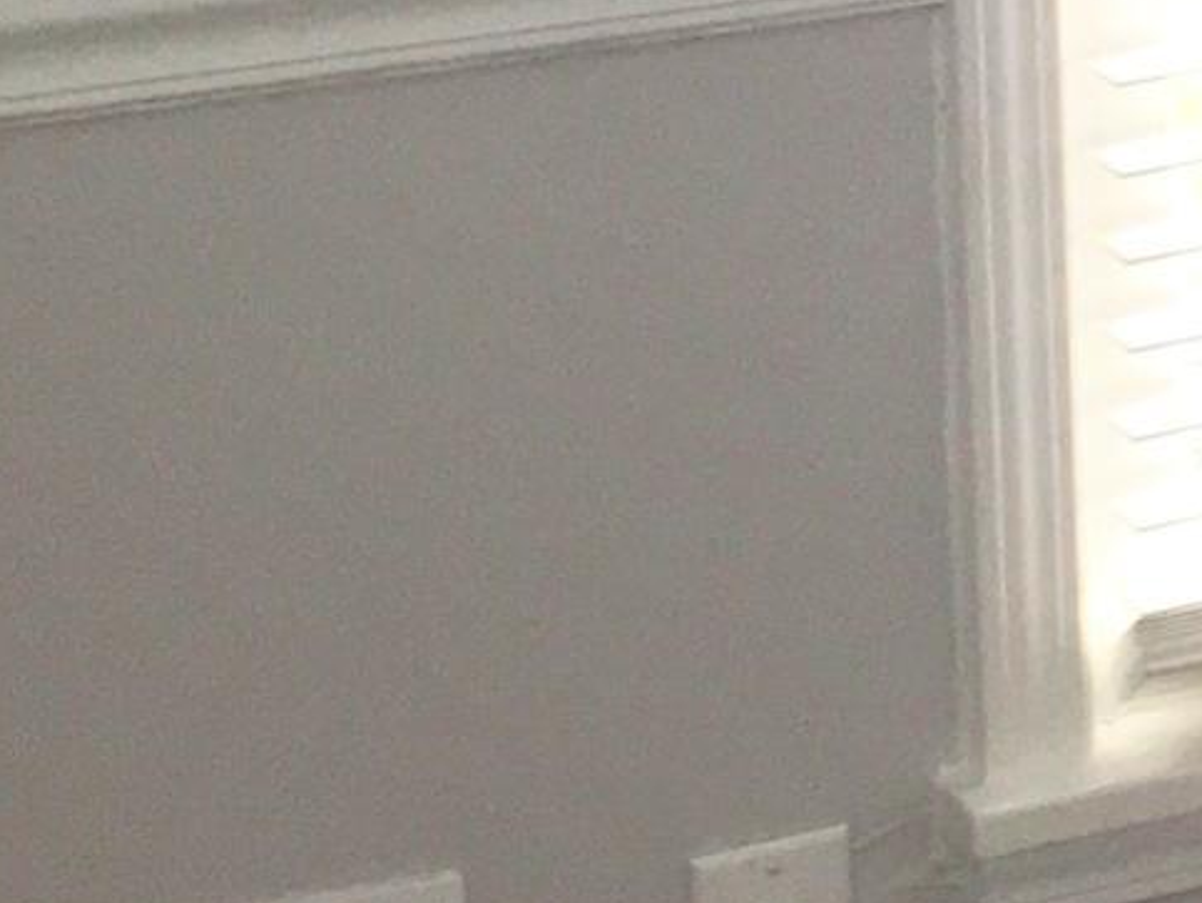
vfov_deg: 8.1
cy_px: -366
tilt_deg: -10.1
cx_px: 2750
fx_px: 6255
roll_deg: +0.6
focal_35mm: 180
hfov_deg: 9.8
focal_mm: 4.15
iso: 50
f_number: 2.2
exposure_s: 1/30
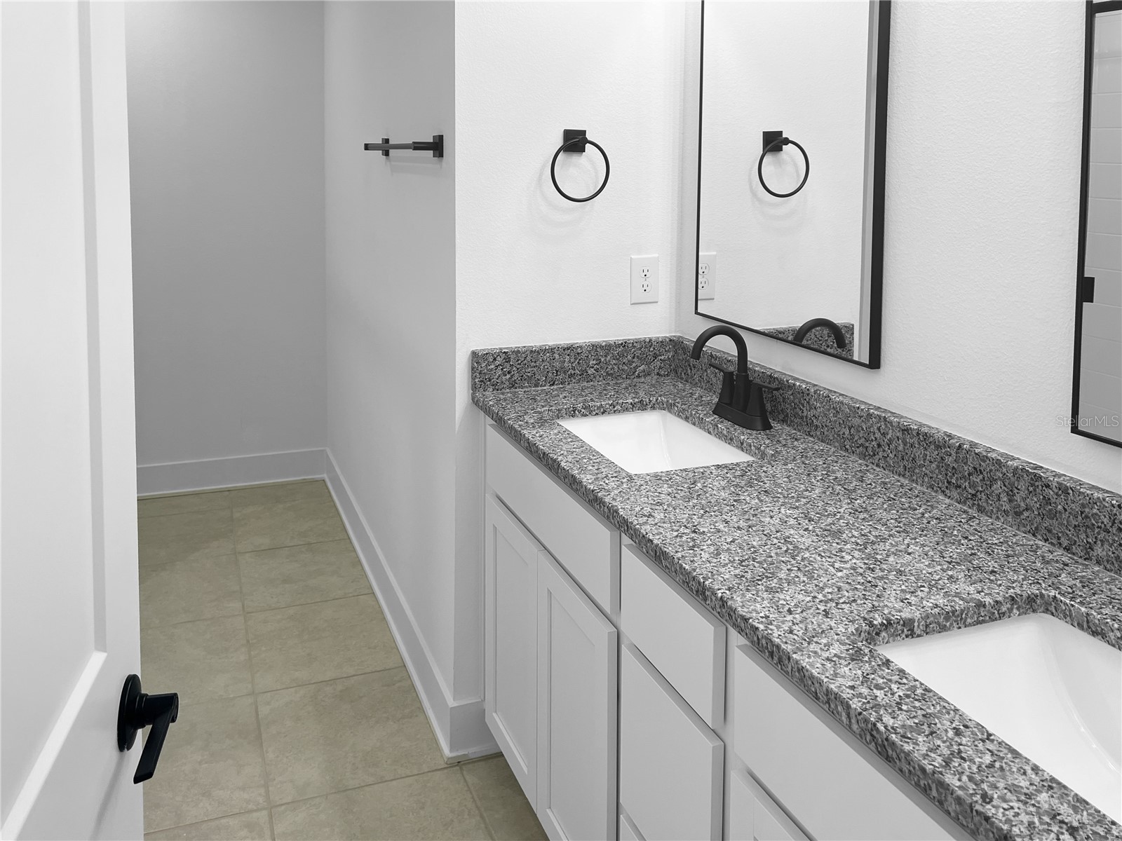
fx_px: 843
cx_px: 561
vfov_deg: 53.1
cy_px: 420
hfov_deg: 67.3
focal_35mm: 26
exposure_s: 1/120
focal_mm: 5.7
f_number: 1.5
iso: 40
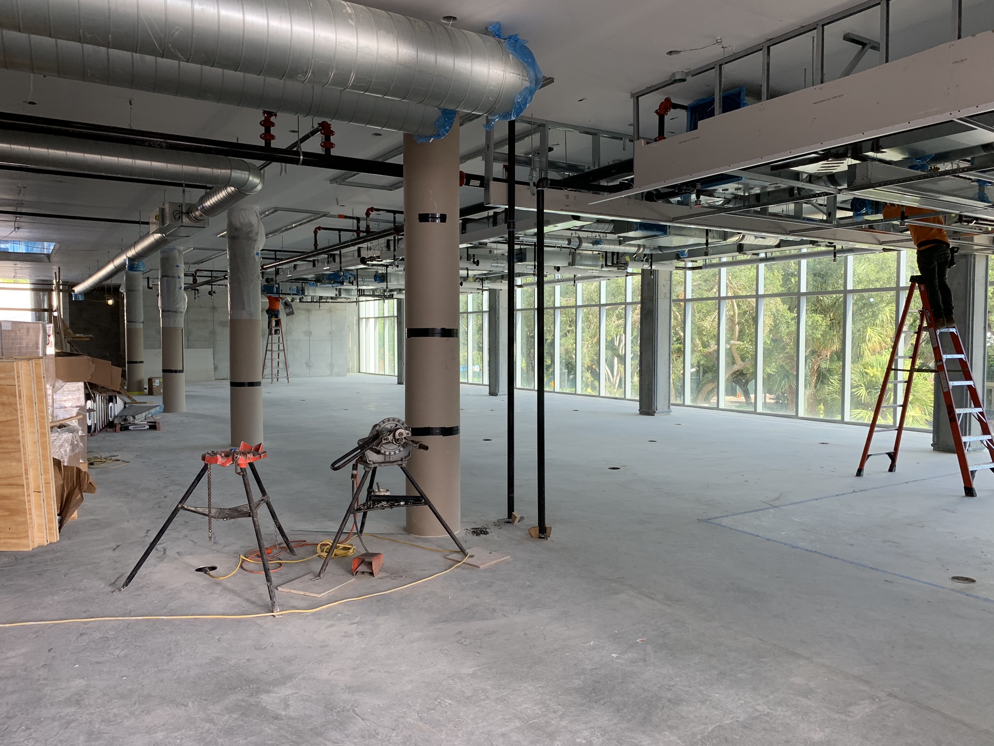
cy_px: 373
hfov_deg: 67.3
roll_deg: +0.1
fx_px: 747
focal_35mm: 26
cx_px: 497
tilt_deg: -4.2
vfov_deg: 53.1
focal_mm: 4.25
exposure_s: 1/122
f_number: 1.8
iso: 32
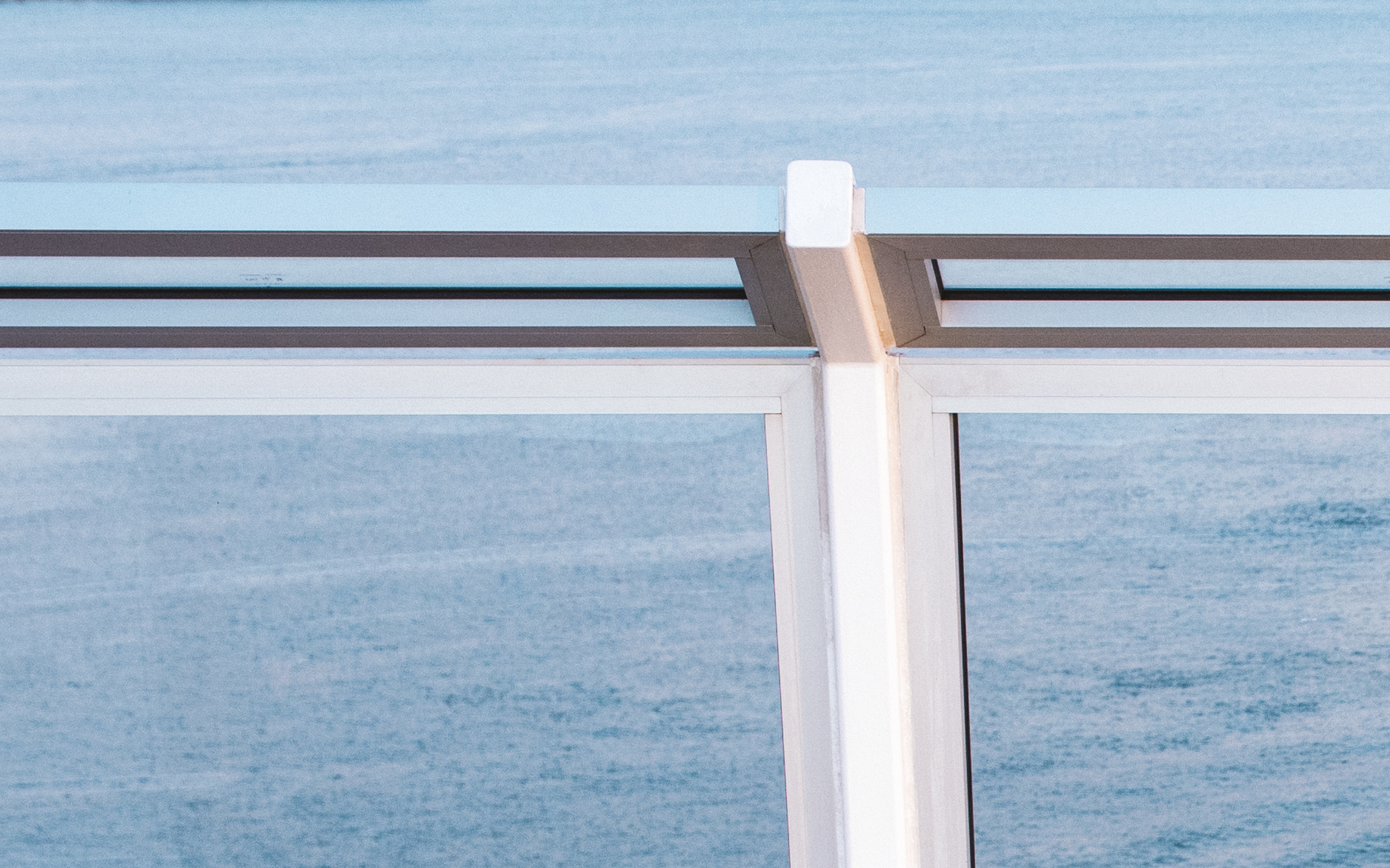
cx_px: 2250
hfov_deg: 13.8
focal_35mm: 140
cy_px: 1392
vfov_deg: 9.1
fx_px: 5303
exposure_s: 1/250
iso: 320
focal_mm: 35
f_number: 4.5
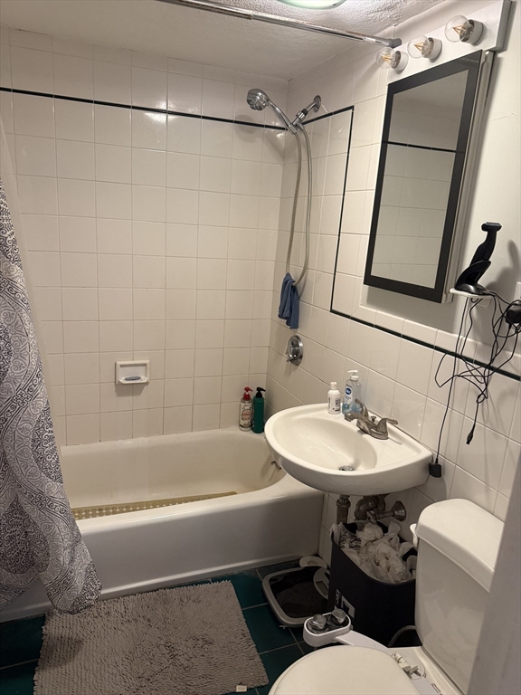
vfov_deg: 71.6
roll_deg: -3.8
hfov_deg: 56.8
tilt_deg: -15.0
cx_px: 260
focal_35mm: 24
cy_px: 348
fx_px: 482
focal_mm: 6.76
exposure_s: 1/60
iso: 320
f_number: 1.78
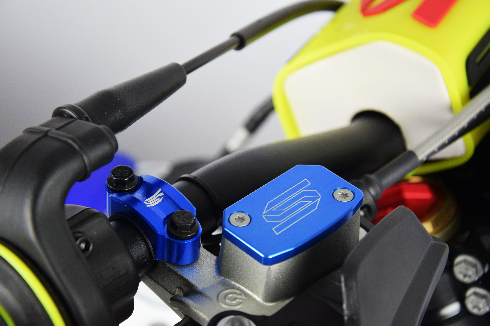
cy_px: 163
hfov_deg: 23.4
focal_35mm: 87
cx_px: 245
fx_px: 1184
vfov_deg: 15.7
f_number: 5
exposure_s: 1/200
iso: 800
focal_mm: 58
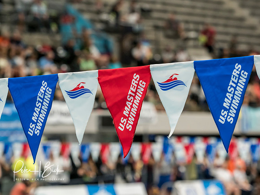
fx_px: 1592
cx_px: 130
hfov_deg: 9.3
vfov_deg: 7.0
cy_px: 98
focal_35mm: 212
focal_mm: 106
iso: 1600
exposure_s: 1/320
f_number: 3.5
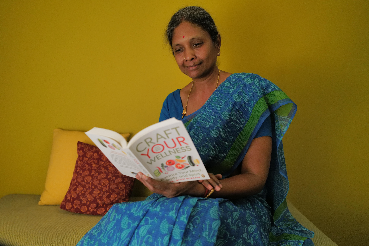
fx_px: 318
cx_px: 170
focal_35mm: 31
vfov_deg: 42.3
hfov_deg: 60.2
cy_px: 132
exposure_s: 1/500
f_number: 2.8
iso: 4000
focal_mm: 28
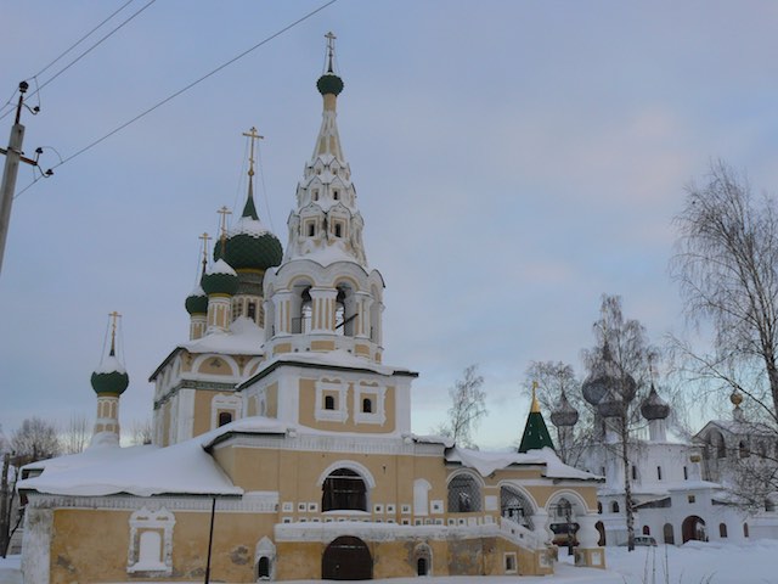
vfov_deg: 39.7
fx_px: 809
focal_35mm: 36
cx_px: 389
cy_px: 292
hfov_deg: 51.4
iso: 80
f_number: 5
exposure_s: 1/100
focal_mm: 6
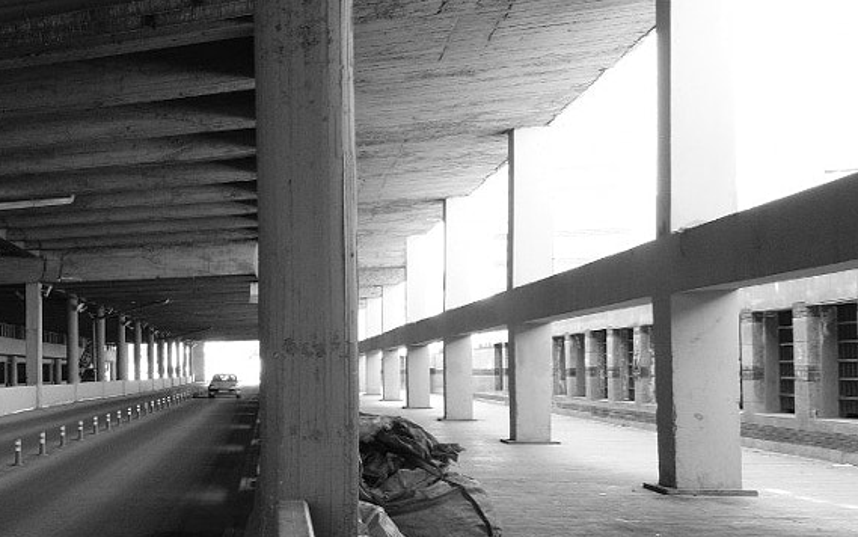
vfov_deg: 29.5
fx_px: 1006
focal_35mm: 43
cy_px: 393
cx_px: -176
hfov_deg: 35.9
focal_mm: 10
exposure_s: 1/26
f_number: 9
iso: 800
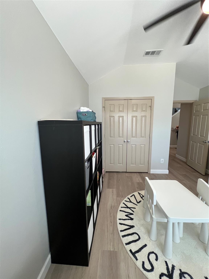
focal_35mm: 13
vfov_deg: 106.2
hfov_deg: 89.9
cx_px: 104
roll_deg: -0.2
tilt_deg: -8.6
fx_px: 105
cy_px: 140
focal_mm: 1.57
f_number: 1.8
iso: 200
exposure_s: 1/120
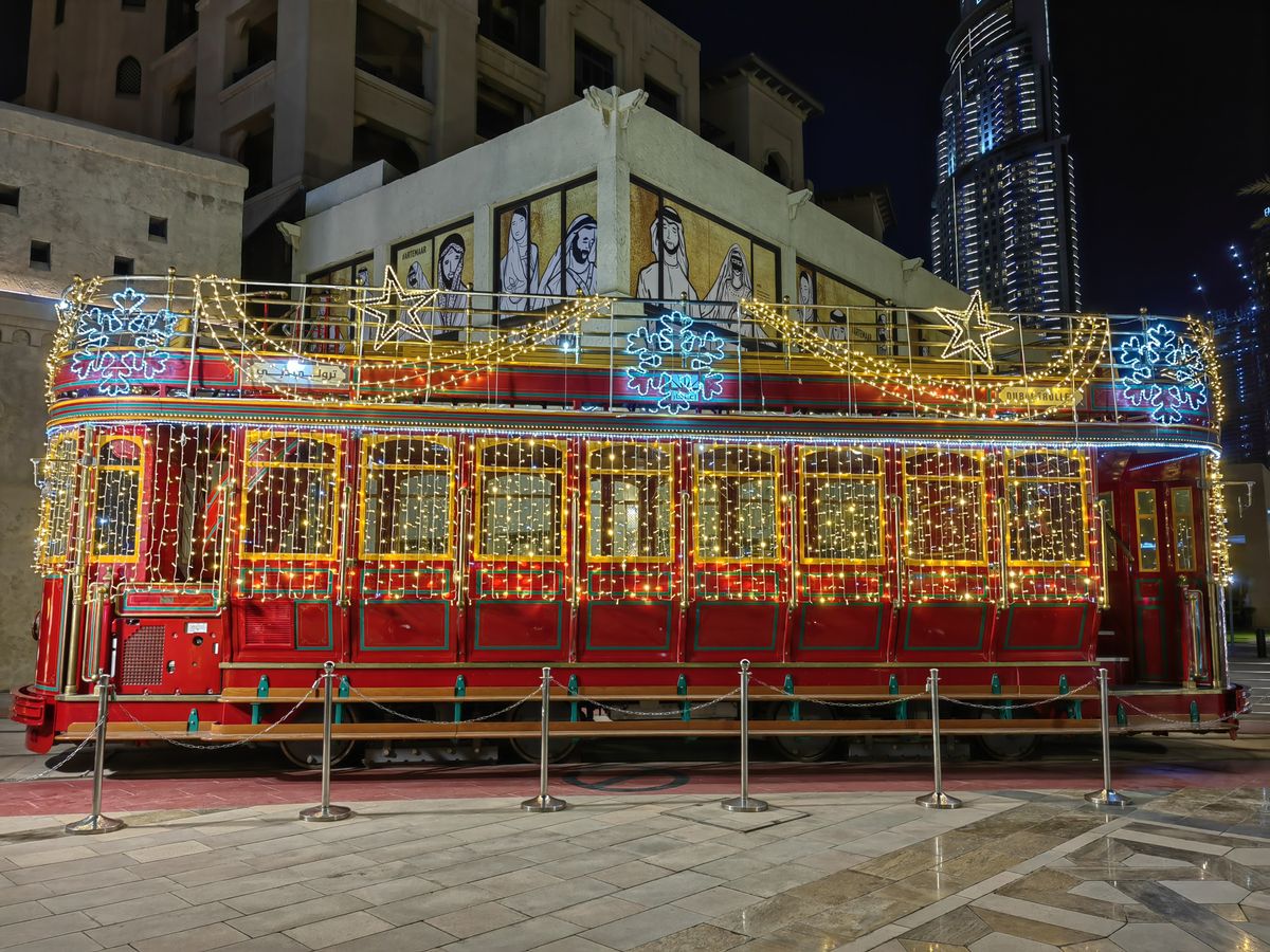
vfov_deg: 51.4
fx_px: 991
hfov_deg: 65.3
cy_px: 476
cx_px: 635
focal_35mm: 27
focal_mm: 5.54
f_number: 1.8
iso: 80
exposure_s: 1/33.3
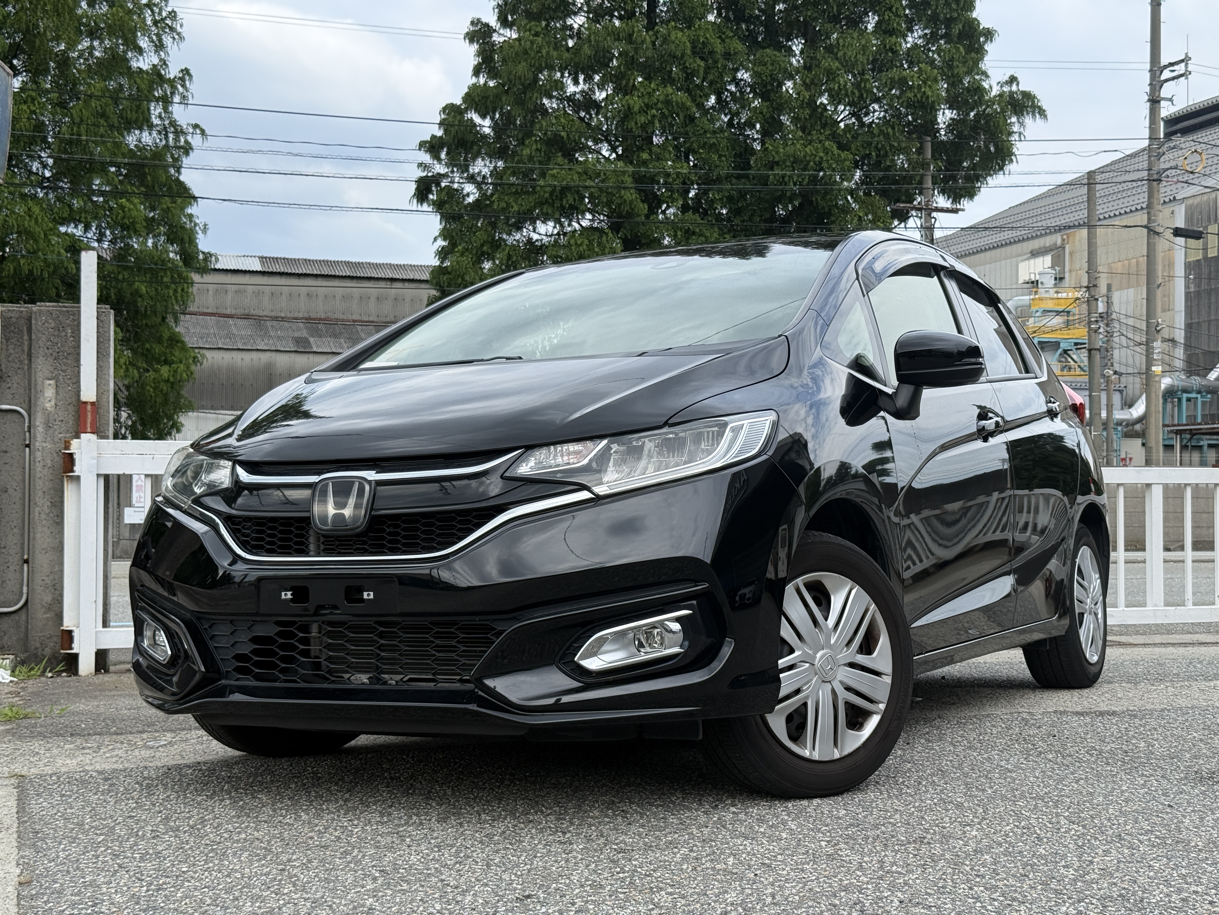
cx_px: 610
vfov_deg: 30.3
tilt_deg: +1.7
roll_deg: +0.1
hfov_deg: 39.7
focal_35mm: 48
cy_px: 458
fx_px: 1690
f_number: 1.78
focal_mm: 6.76
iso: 64
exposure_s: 1/1678
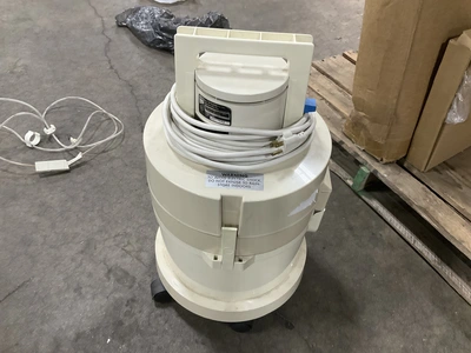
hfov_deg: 61.7
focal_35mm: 29
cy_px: 176
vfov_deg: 48.2
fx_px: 395
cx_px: 236
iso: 250
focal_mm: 3
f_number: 1.8
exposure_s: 1/60
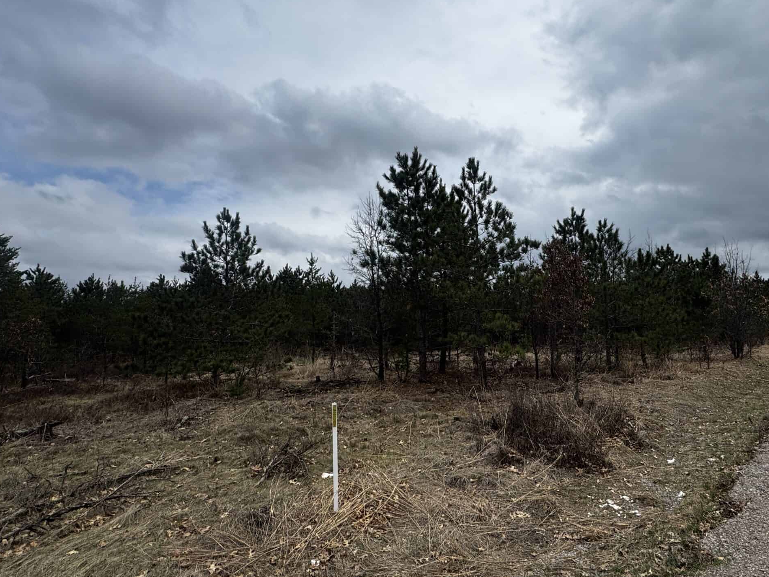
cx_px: 452
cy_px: 289
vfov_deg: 68.7
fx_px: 422
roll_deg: +1.8
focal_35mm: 19
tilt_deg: +7.3
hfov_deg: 83.9
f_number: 2.2
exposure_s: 1/2674
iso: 50
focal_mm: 2.22
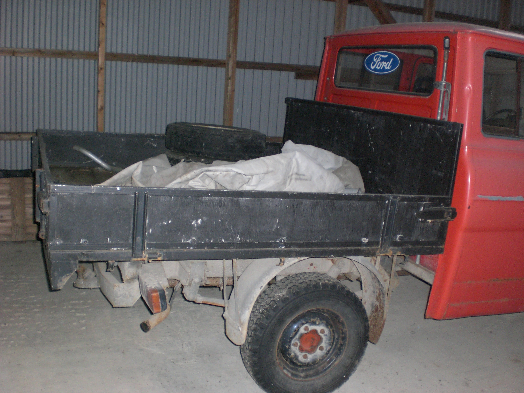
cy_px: 196
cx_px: 262
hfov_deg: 49.0
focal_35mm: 38
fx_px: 575
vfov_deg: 37.7
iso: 200
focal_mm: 6.3
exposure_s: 1/60
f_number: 3.1
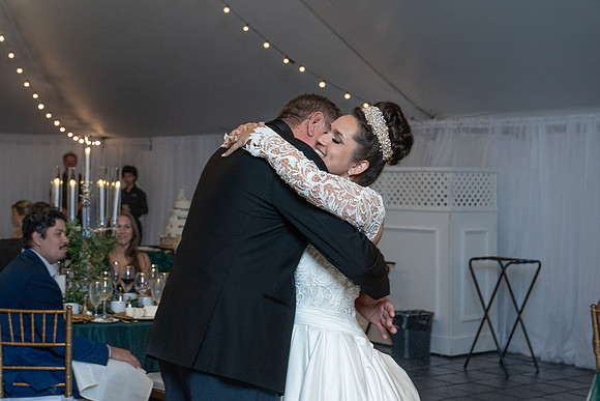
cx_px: 227
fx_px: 1025
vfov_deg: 22.1
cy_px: 172
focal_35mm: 62
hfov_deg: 32.5
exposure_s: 1/200
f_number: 4
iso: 2000
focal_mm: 42
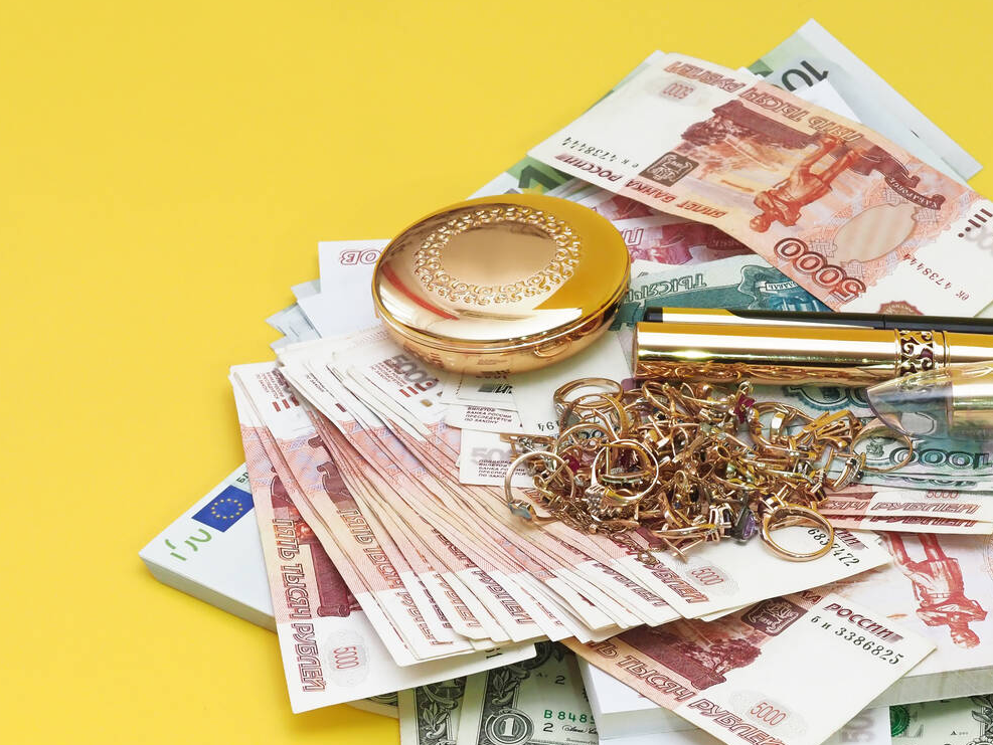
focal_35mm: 175
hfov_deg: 11.3
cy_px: 432
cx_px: 653
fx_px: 5022
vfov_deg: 8.5
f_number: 9
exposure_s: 1/125
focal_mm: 60
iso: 1250
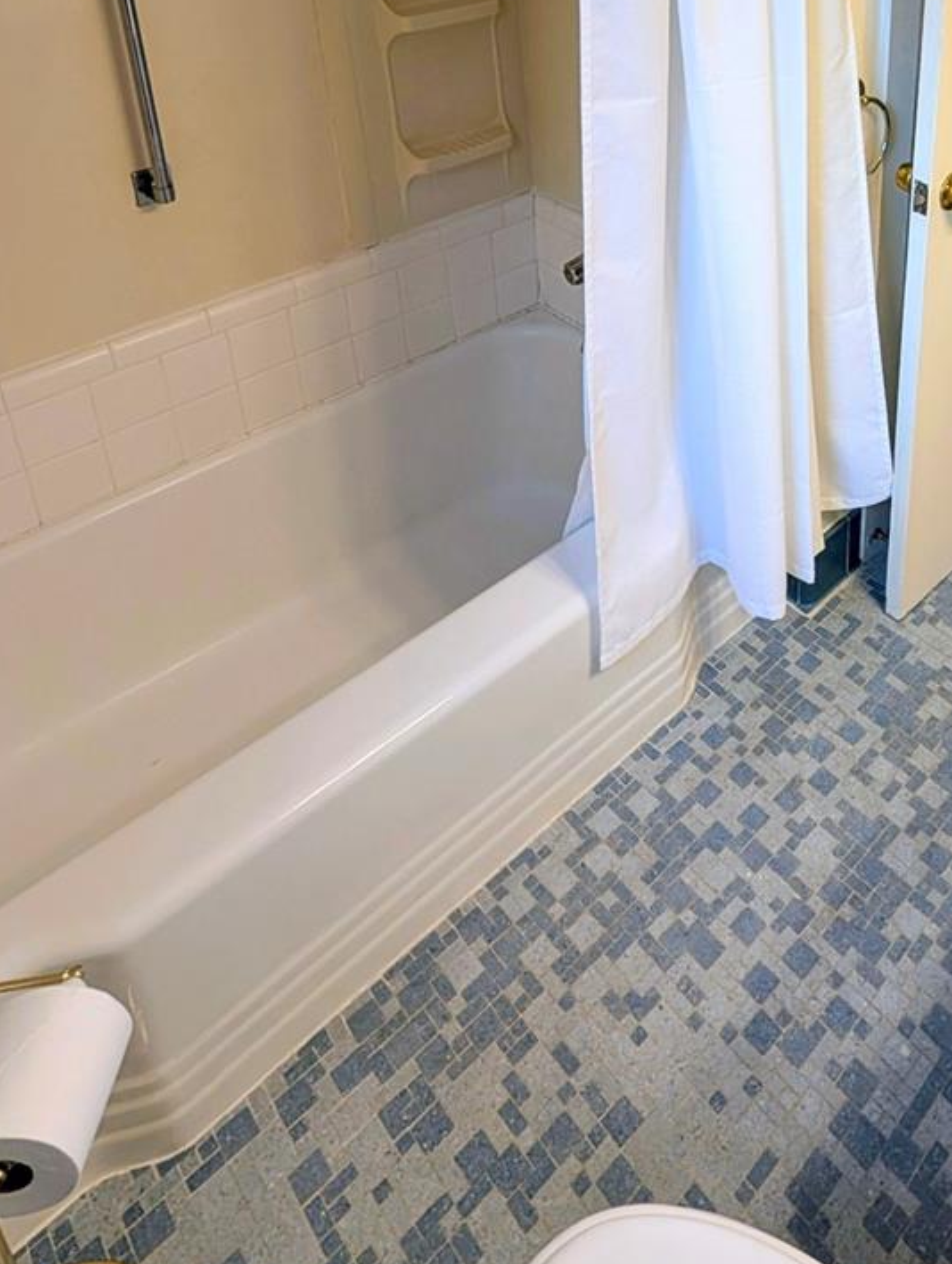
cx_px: 757
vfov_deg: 58.2
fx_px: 951
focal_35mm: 26
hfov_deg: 50.1
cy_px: 143
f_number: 1.7
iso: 54
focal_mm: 2.02
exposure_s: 1/60
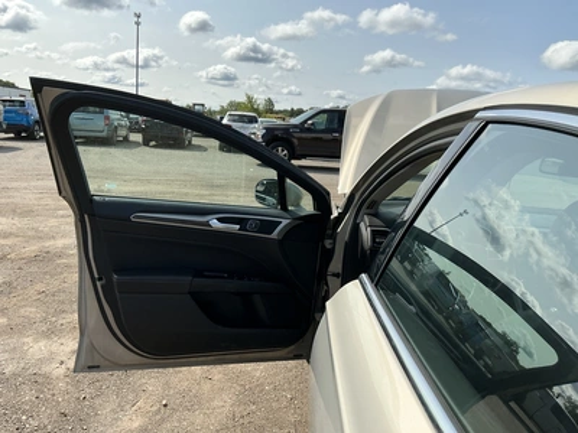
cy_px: 216
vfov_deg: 49.7
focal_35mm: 28
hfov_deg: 63.4
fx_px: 468
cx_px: 289
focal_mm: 3
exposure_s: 1/1848
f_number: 1.8
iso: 25
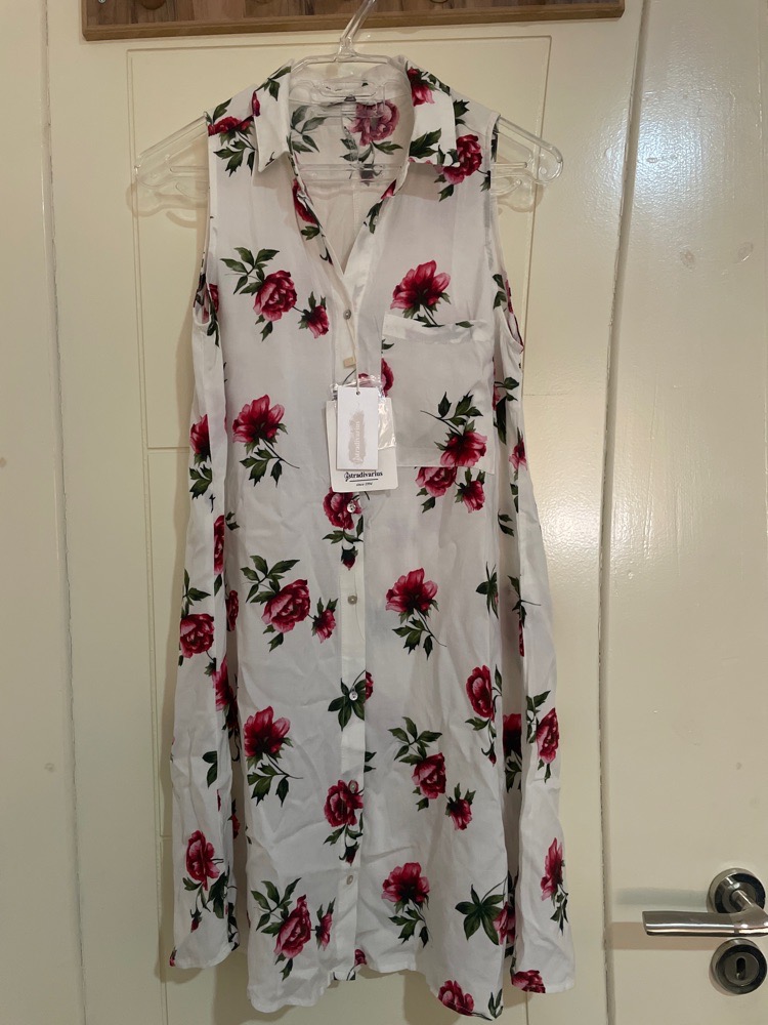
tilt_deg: -2.8
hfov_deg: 53.1
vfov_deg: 67.3
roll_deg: +1.9
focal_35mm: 26
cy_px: 512
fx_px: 769
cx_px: 384
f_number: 1.6
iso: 400
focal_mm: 4.2
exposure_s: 1/60
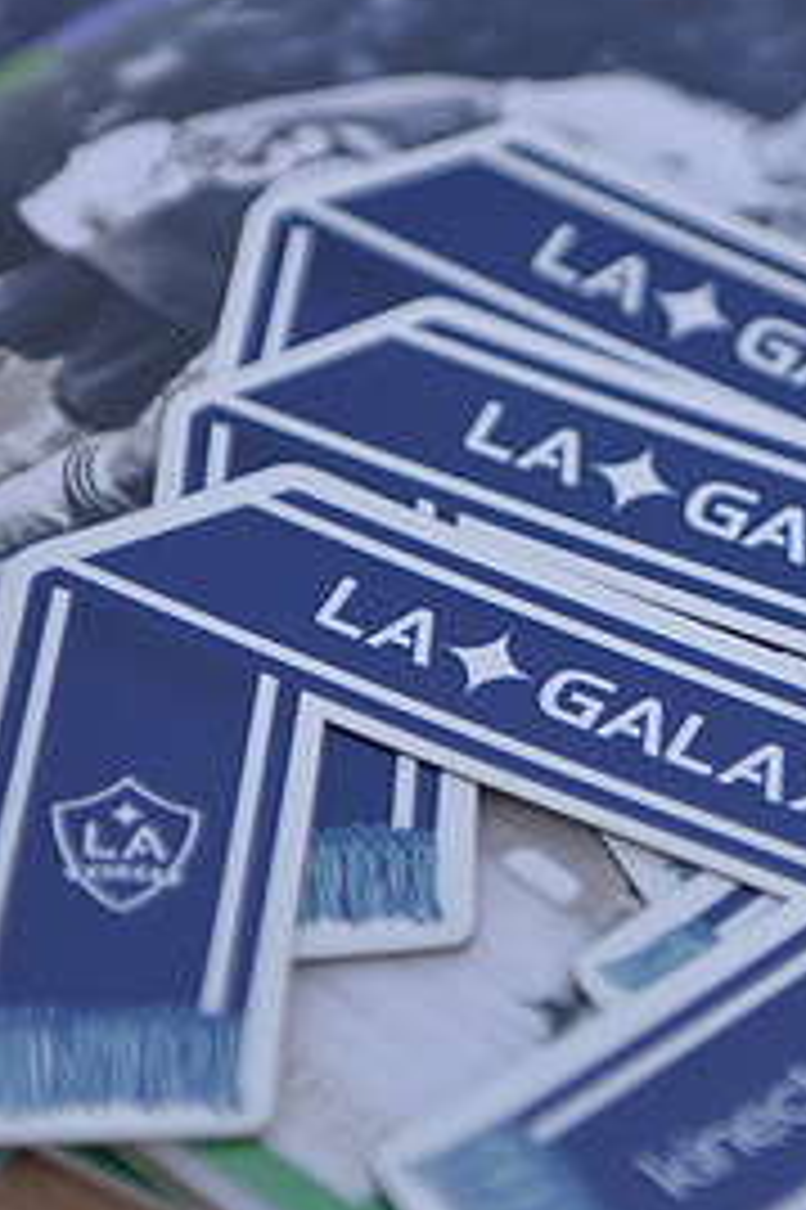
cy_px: 618
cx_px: 792
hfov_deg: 9.0
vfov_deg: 13.6
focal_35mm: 151
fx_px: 5077
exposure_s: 1/4000
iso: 1250
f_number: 2.8
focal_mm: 70
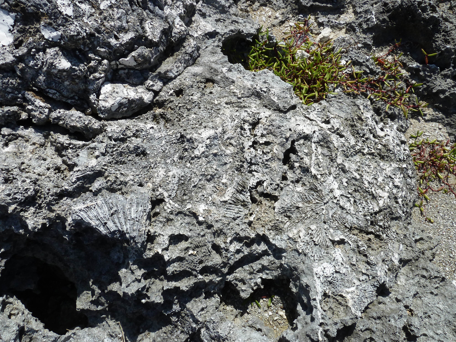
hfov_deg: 69.4
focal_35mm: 25
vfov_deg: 54.9
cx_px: 228
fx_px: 329
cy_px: 171
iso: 80
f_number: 5.6
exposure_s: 1/500
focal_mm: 4.1
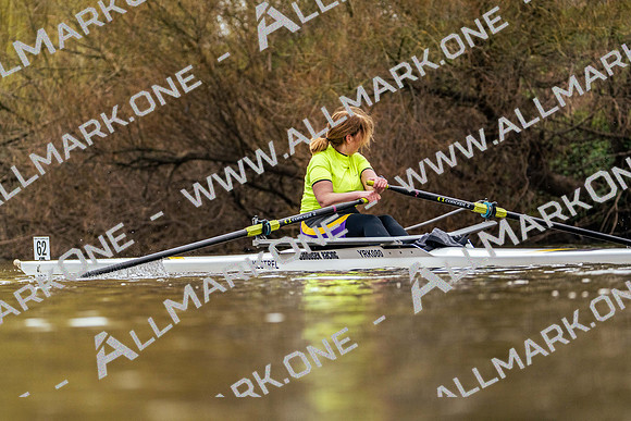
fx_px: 5259
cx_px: 316
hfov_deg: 6.9
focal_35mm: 300
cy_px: 210
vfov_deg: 4.6
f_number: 6.3
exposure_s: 1/2000
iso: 2500
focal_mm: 300
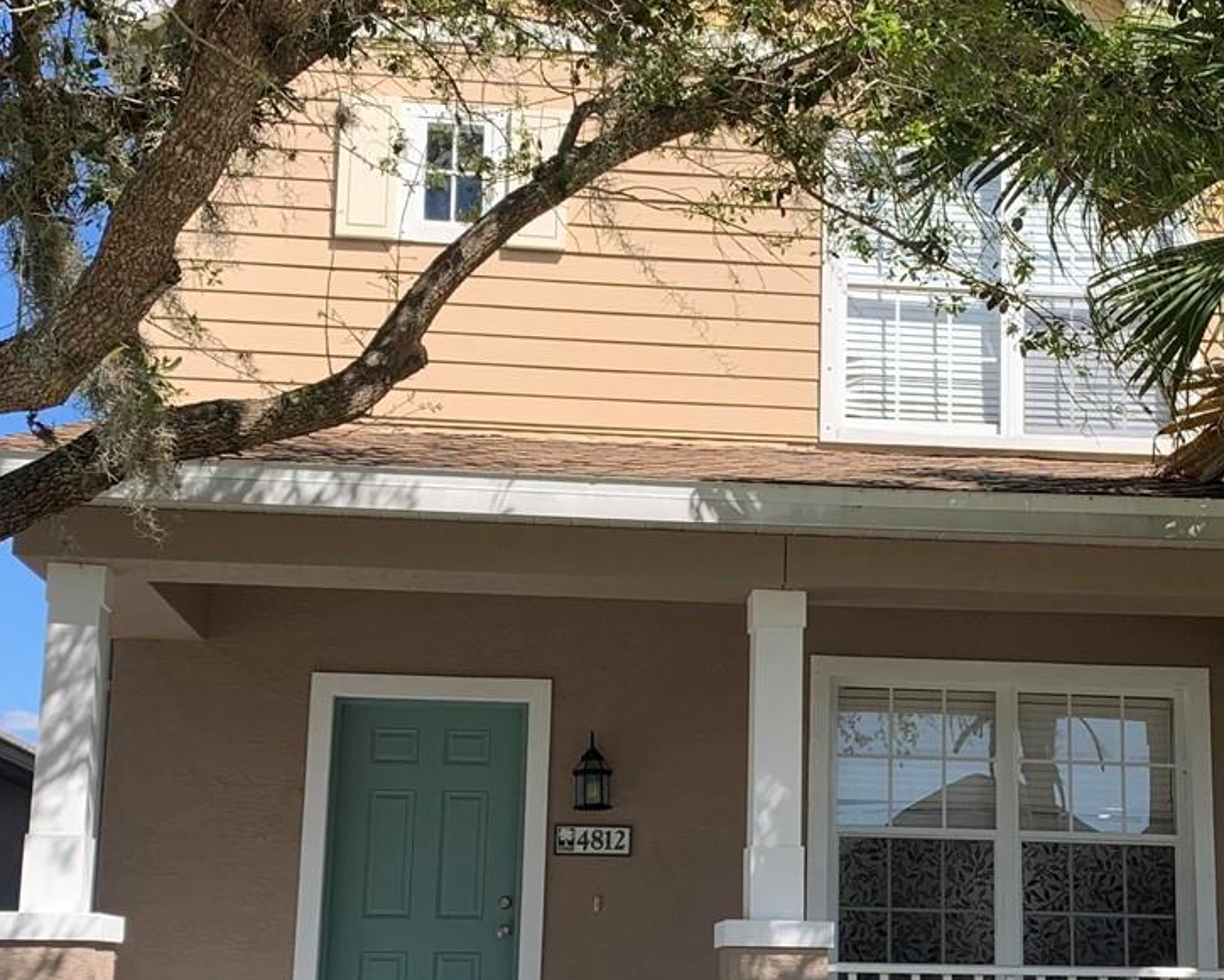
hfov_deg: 33.4
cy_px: 610
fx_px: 2029
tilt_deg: +8.3
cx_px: 768
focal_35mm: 56
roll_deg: -1.4
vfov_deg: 27.1
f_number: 1.8
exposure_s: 1/1136
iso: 25
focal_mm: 4.25
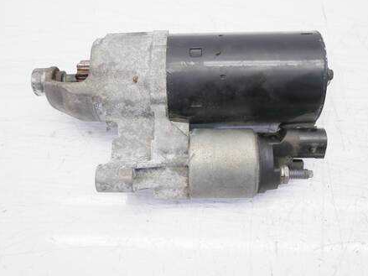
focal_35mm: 35
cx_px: 186
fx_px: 372
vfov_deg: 40.7
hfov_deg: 52.6
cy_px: 139
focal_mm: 16
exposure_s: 1/80
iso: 200
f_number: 4
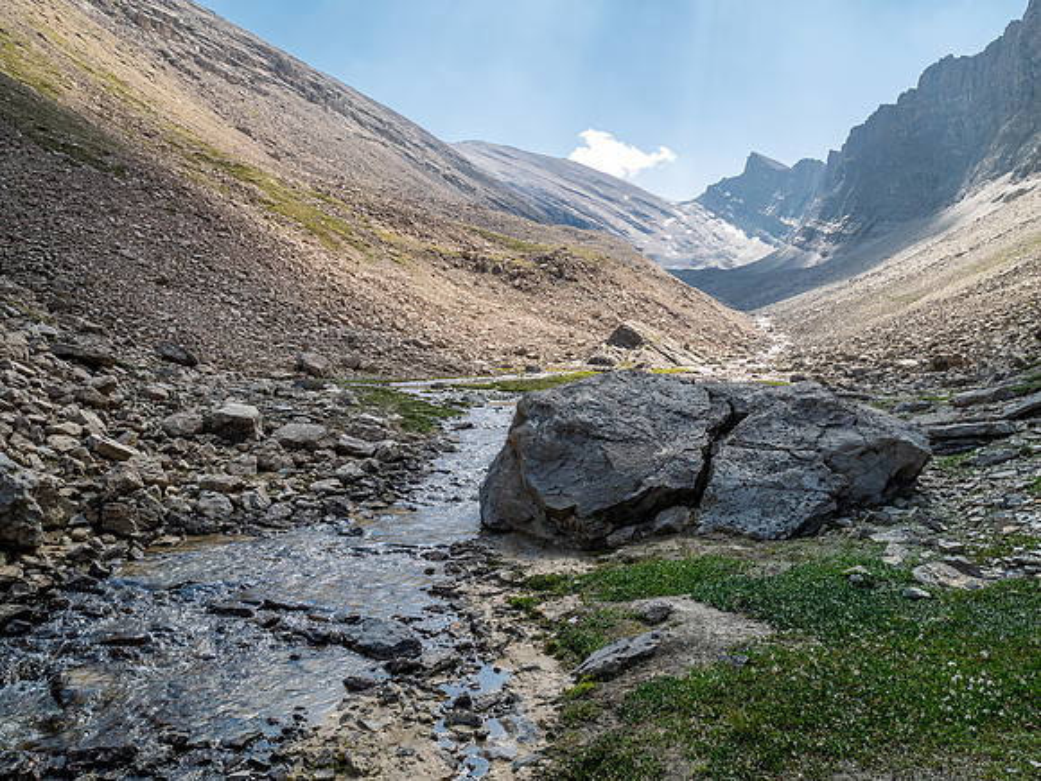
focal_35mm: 24
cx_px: 520
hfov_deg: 71.6
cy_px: 390
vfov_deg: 56.8
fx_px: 722
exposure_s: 1/100
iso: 200
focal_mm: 12
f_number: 8
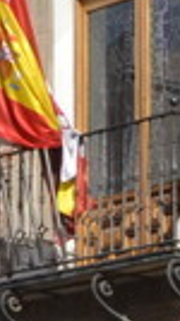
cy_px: 404
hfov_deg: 4.7
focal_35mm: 258
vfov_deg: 8.3
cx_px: 240
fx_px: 2197
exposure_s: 1/250
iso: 800
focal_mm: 22
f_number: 22
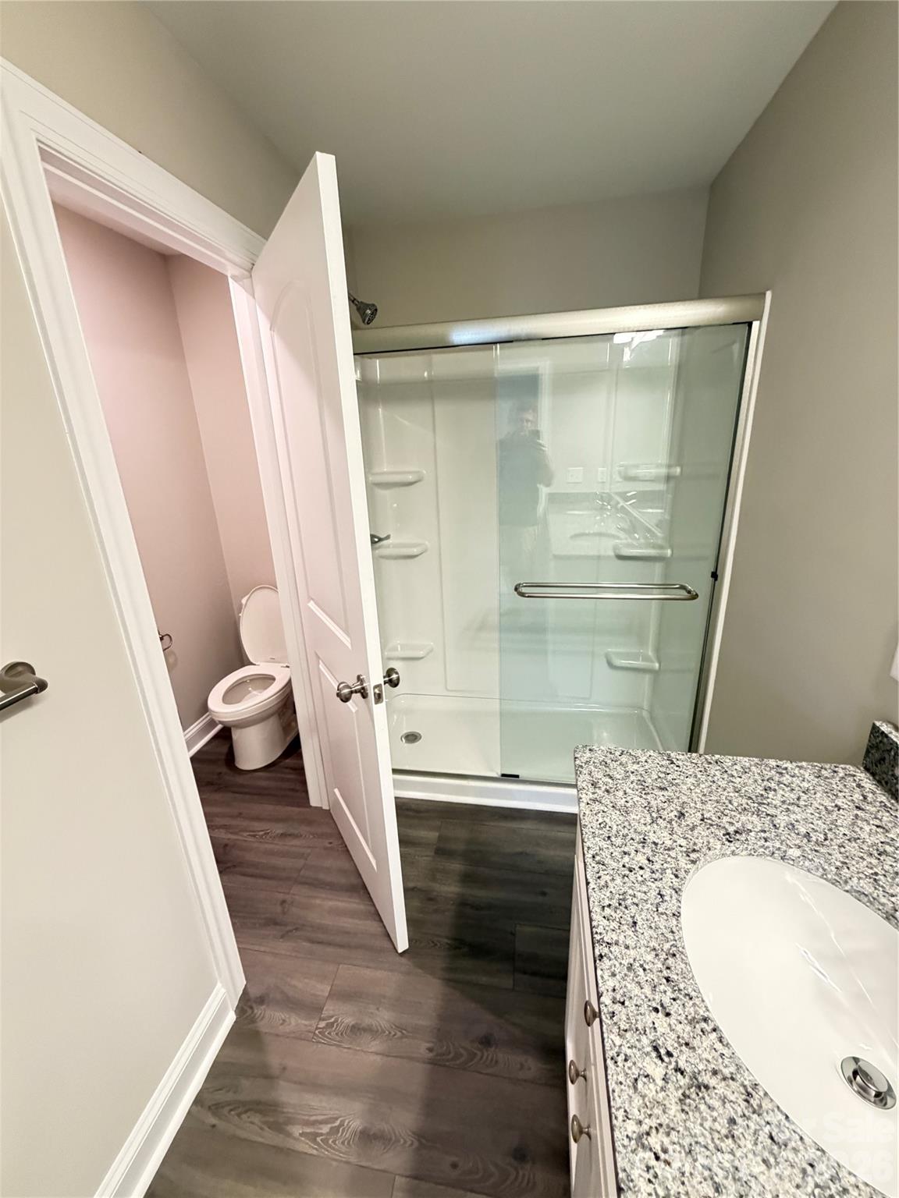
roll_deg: +2.6
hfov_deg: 85.7
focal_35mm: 14
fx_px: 485
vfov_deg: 102.1
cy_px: 599
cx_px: 450
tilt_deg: -17.7
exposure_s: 1/60
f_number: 2.2
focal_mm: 2.22
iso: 640
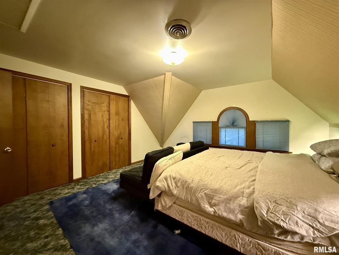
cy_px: 128
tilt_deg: -1.4
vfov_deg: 85.7
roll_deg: +0.1
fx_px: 137
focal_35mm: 14
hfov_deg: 102.1
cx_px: 170
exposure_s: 1/40
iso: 1250
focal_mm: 2.22
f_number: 2.2
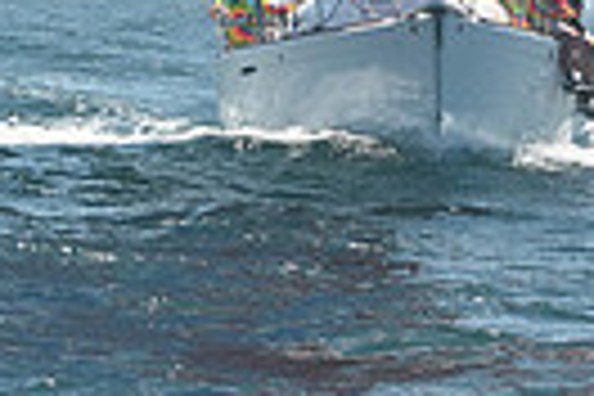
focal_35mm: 431
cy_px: -810
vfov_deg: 3.1
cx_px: 133
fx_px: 7111
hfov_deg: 4.8
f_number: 8
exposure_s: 1/1000
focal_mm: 98
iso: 320
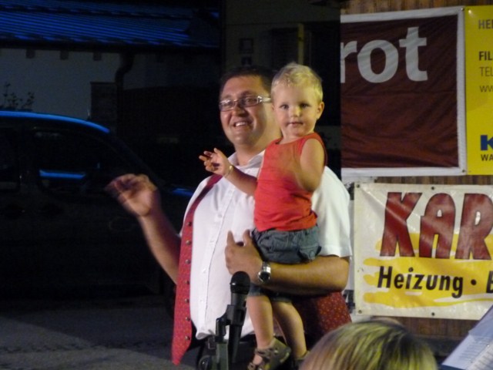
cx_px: 246
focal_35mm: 134
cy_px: 185
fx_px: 1908
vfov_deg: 11.1
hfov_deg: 14.7
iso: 1000
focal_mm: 23.7
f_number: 3.6
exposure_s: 1/15
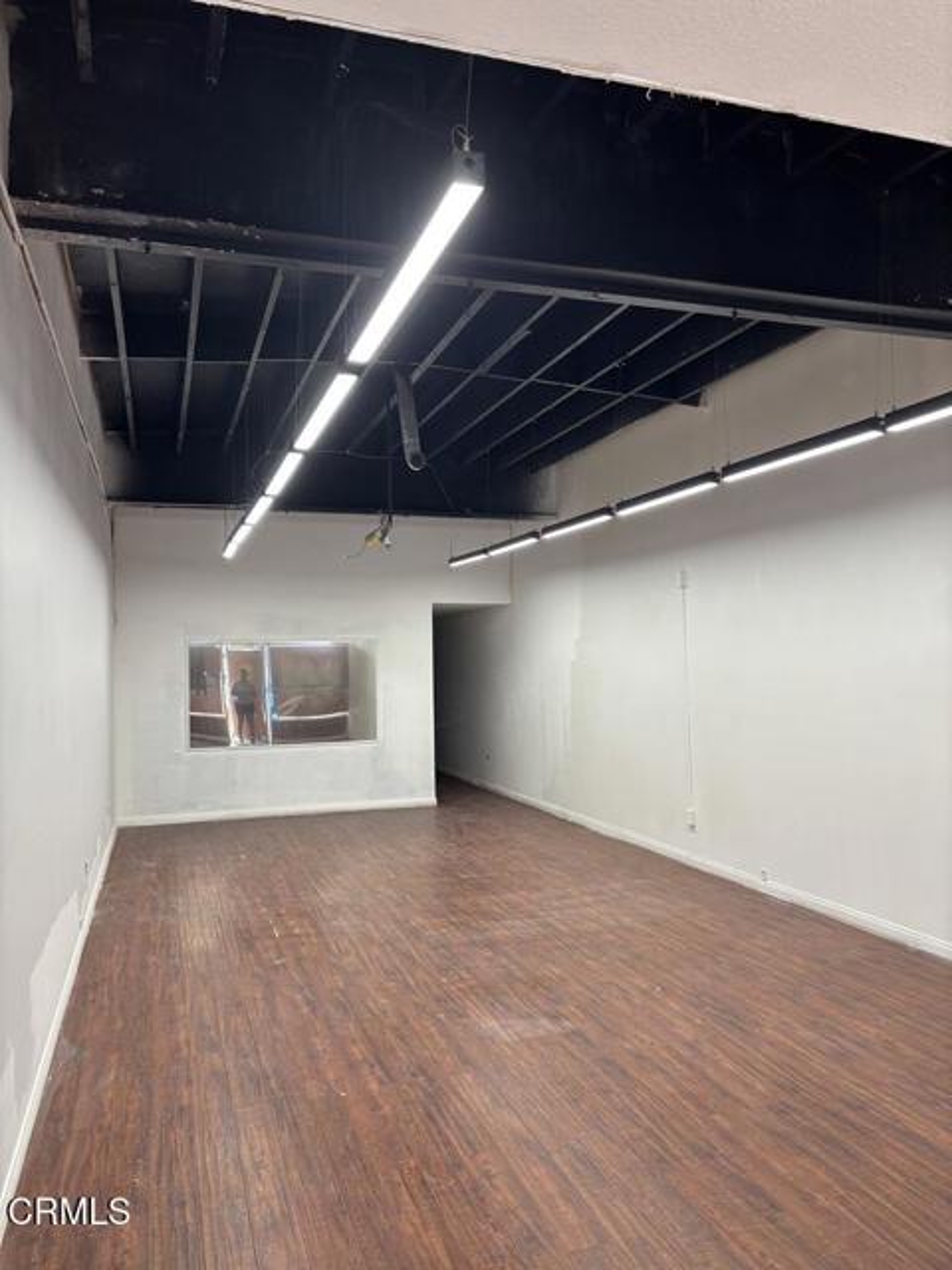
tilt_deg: +1.6
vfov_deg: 67.3
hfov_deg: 53.1
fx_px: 953
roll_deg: +0.1
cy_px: 635
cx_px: 476
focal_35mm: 26
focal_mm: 5.96
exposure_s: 1/120
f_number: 1.6
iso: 80
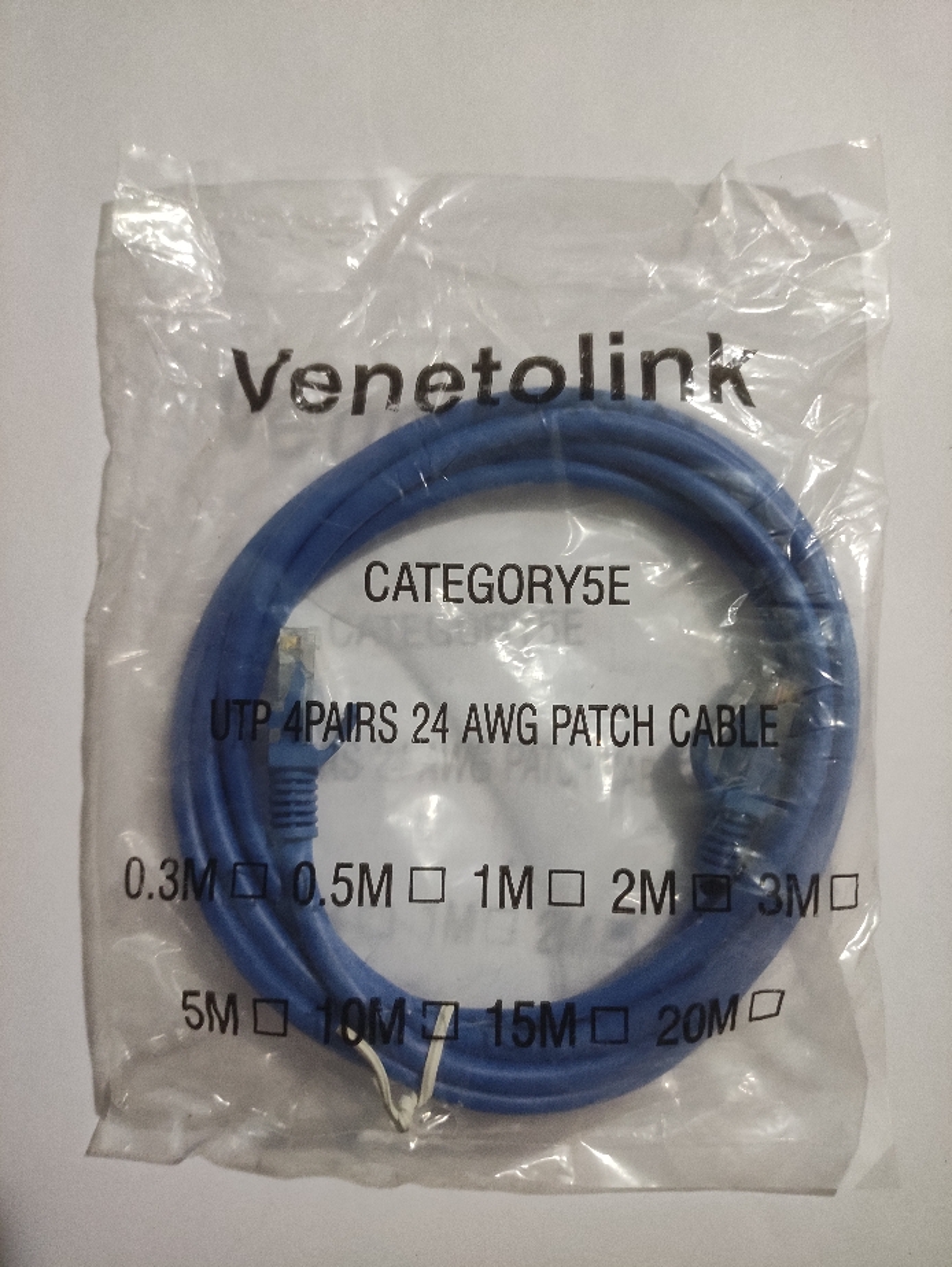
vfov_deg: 69.4
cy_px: 634
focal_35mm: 25
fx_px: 916
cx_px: 476
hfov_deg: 54.9
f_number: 1.89
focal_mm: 5.43
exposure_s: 1/25
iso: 1171
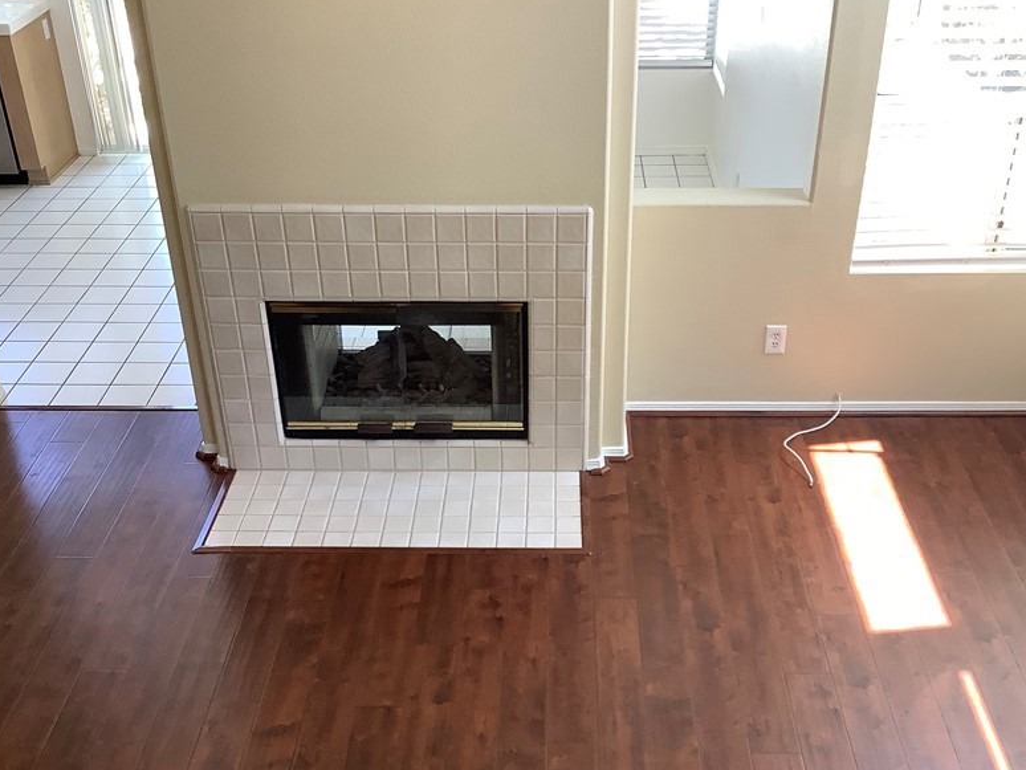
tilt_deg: -33.3
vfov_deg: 35.0
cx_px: 538
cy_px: 473
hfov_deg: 45.7
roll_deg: +0.5
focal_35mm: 41
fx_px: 1216
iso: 80
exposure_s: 1/120
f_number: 2.4
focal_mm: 3.3
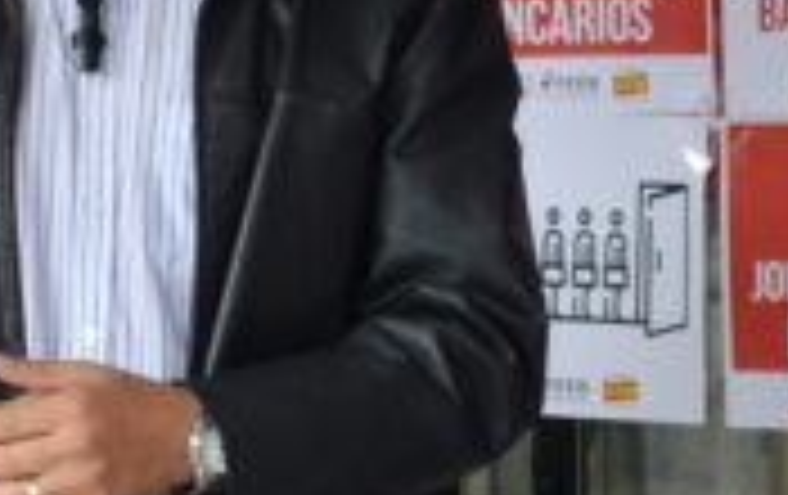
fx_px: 4216
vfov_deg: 6.7
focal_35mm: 196
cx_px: 293
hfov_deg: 10.7
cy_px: 418
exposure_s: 1/125
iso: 280
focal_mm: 22
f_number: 5.6
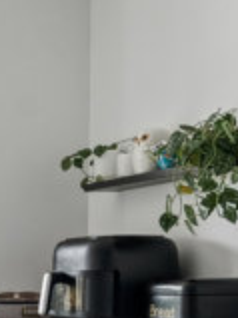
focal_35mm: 87
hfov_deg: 12.3
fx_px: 799
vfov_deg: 21.9
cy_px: 303
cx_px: -378
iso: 400
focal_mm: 18
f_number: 5
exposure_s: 1/125
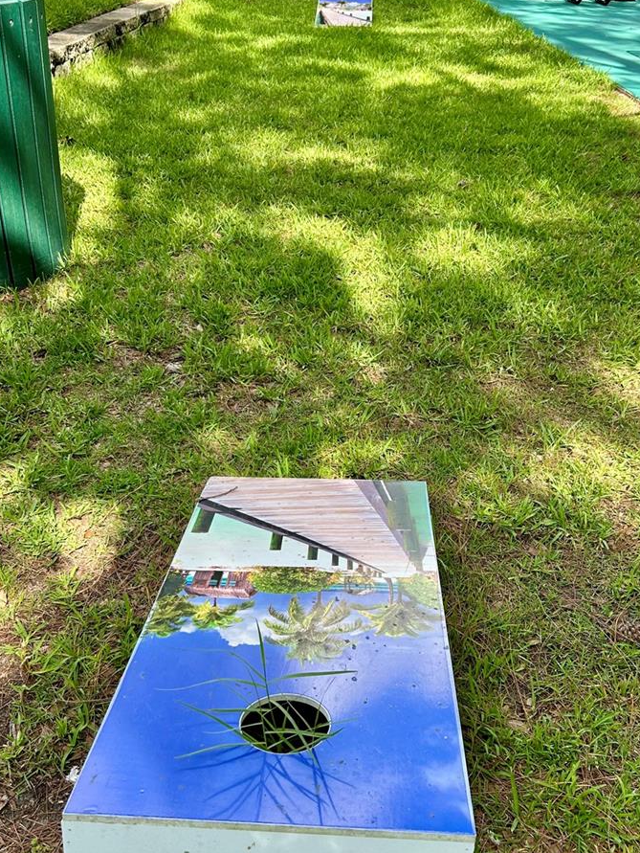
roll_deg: -4.7
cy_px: 425
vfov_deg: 52.6
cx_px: 360
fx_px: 862
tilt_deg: -32.7
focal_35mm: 35
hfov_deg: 40.7
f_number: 1.5
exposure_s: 1/763
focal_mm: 5.7
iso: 50
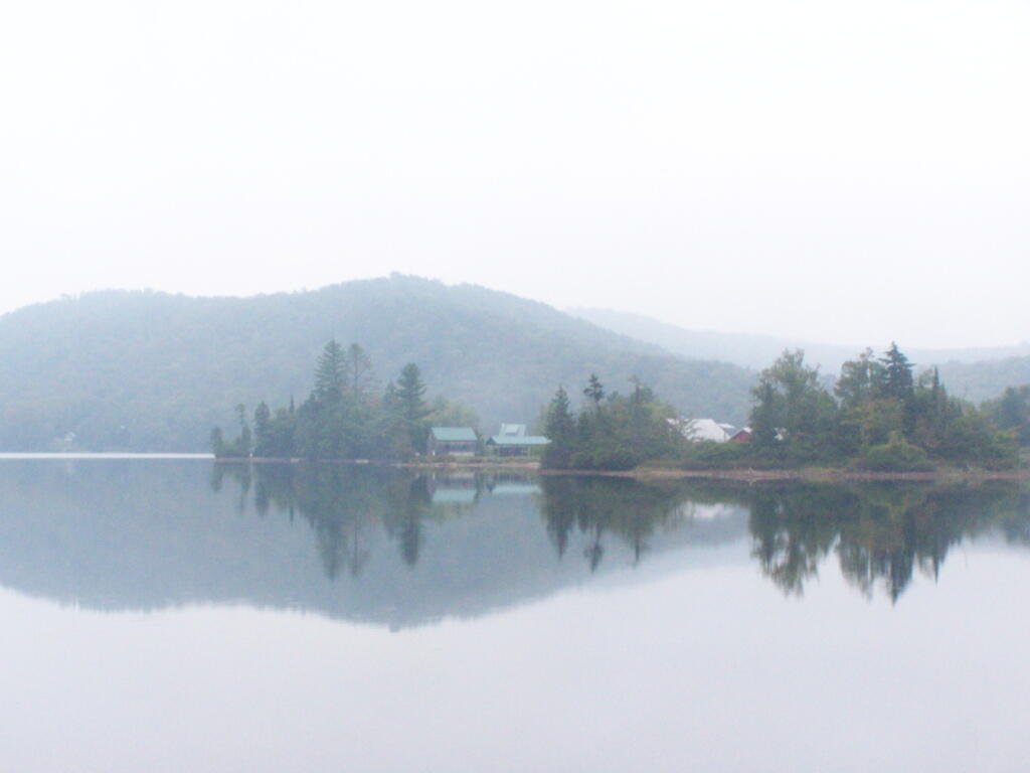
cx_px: 515
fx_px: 2232
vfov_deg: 19.6
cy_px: 386
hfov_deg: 26.0
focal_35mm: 75
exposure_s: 1/60
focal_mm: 12.4
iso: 400
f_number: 8
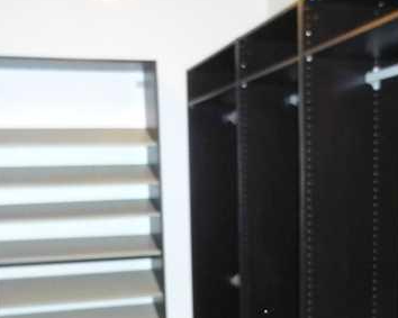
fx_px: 624
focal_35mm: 53
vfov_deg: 28.0
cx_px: 229
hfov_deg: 35.3
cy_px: 257
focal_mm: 4.3
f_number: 3.3
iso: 1000
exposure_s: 1/60
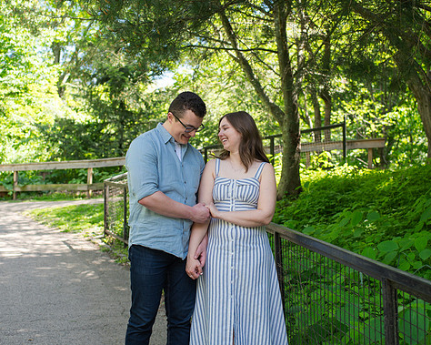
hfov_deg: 38.0
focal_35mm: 49
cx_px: 209
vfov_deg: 30.8
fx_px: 625
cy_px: 168
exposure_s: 1/400
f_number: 3.2
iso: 180
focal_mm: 35
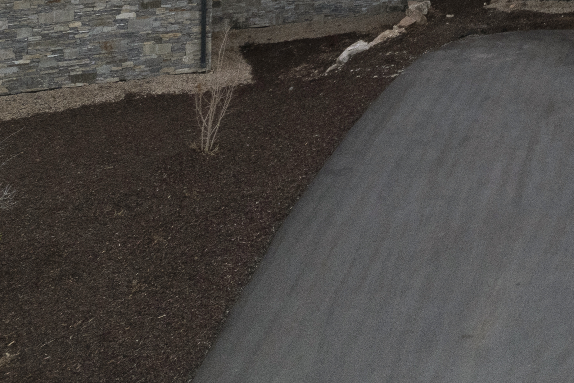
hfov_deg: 26.9
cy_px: -153
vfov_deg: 18.9
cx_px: 711
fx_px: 1036
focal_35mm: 65
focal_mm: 8.4
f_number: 2.8
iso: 100
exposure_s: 1/30
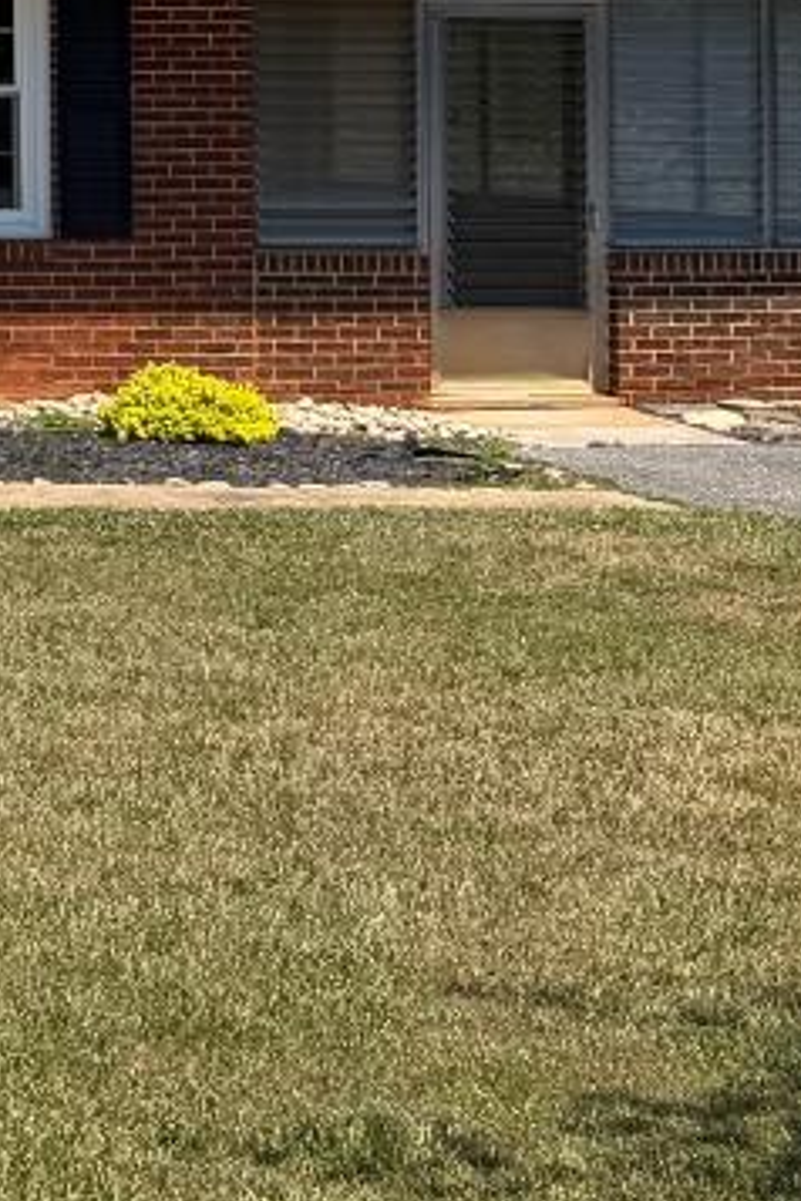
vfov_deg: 18.8
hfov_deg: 11.4
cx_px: -932
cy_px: -49
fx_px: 3504
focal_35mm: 105
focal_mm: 6.76
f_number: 1.78
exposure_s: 1/3953
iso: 80
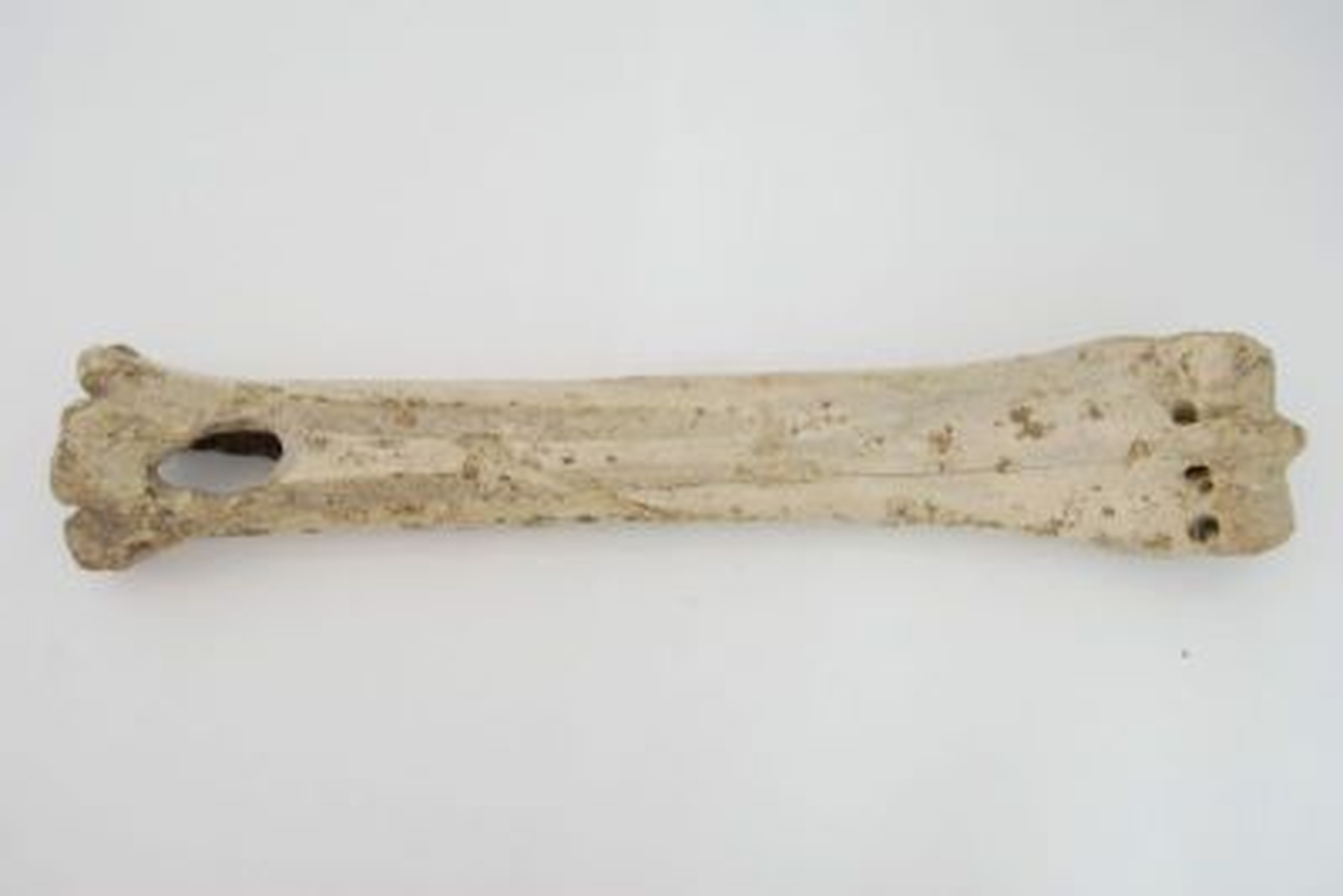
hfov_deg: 57.2
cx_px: 672
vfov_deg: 40.0
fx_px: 1231
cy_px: 448
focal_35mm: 33
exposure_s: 1/6
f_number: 5.6
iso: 200
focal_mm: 22
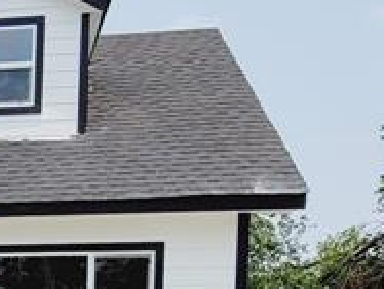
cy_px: 422
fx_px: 789
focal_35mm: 71
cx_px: -189
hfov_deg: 22.5
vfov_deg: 18.6
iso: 64
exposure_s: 1/3531
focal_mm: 2.2
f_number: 2.2
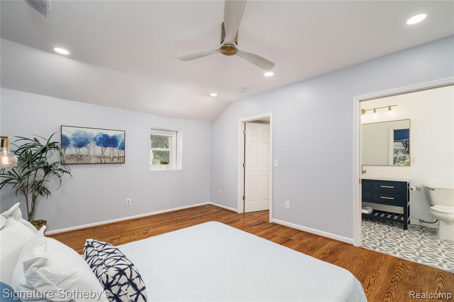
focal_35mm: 15
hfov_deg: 100.4
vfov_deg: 77.3
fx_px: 189
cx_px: 227
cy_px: 151
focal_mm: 10
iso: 800
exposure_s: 1/250
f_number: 6.4
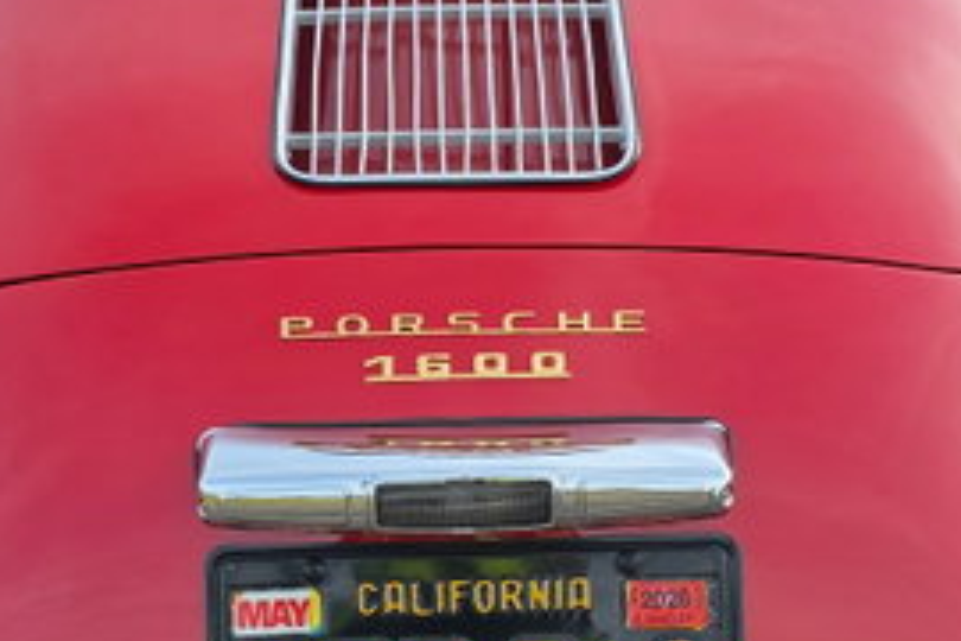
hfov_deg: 29.6
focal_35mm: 68
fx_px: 1815
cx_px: 416
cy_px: 381
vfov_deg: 20.0
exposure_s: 1/359
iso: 25
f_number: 1.7
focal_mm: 6.3
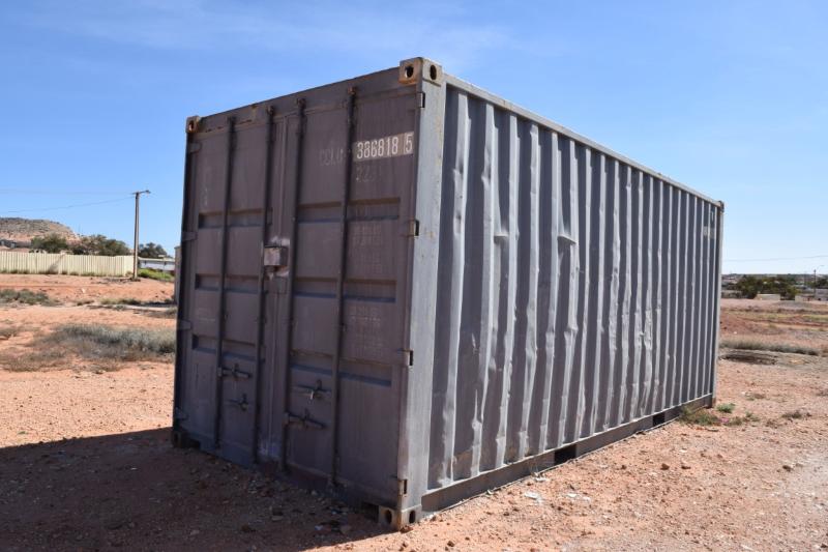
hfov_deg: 67.4
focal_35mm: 27
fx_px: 621
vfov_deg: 47.9
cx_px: 414
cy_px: 276
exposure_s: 1/320
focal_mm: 18
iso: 200
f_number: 9
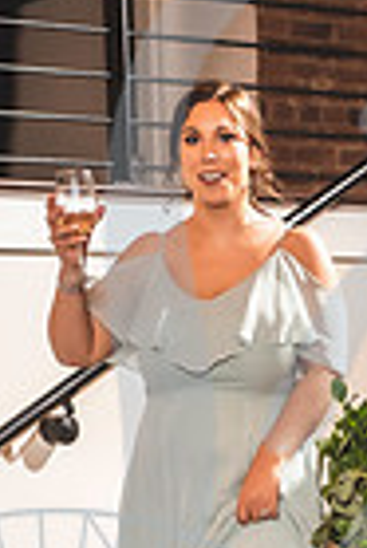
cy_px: 576
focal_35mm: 188
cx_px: 237
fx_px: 2867
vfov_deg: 10.8
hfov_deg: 7.3
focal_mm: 58
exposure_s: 1/160
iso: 400
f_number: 2.8
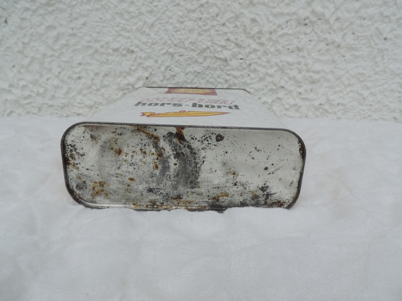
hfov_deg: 71.6
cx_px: 201
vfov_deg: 56.8
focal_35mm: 24
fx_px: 279
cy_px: 150
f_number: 3
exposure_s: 1/1250
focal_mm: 4.3
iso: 80
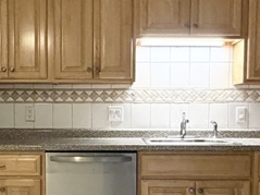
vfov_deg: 24.2
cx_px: 106
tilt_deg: -4.0
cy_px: 138
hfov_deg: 32.1
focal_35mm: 60
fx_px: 450
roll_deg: +0.0
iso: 320
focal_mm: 2.22
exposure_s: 1/111
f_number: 2.2
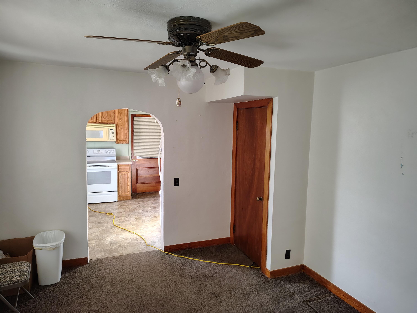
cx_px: 208
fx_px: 289
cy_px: 156
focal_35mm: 24
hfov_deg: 71.6
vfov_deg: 56.8
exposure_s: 1/120
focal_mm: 5.56
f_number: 1.8
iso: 985
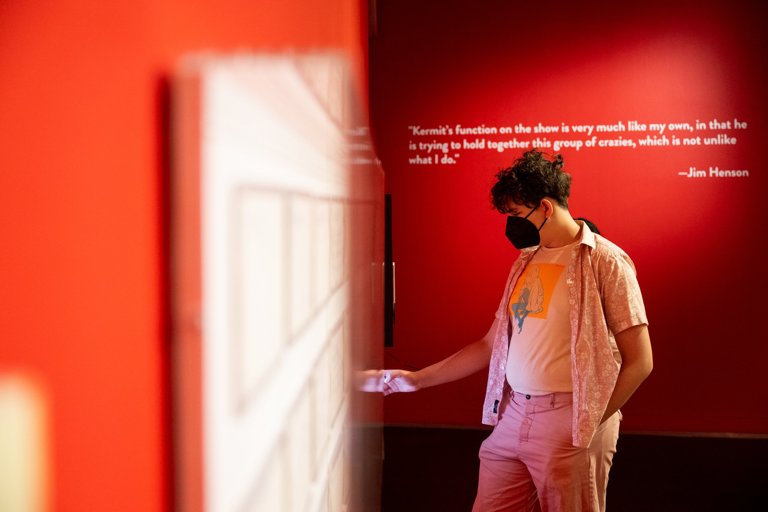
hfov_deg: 44.5
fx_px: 939
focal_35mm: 44
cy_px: 256
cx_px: 384
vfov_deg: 30.5
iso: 3200
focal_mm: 44
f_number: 2.8
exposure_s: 1/100
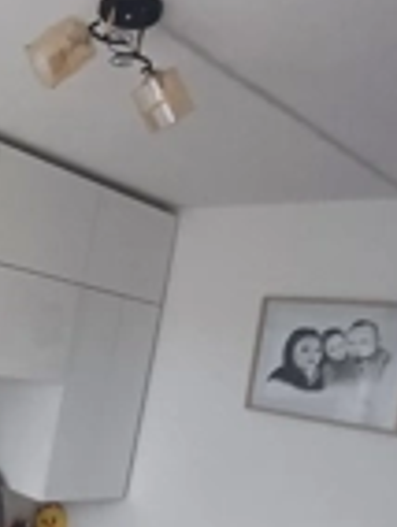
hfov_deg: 28.5
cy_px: 371
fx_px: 686
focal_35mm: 45
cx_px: -67
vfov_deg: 41.2
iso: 80
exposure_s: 1/50
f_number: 2.2
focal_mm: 1.64
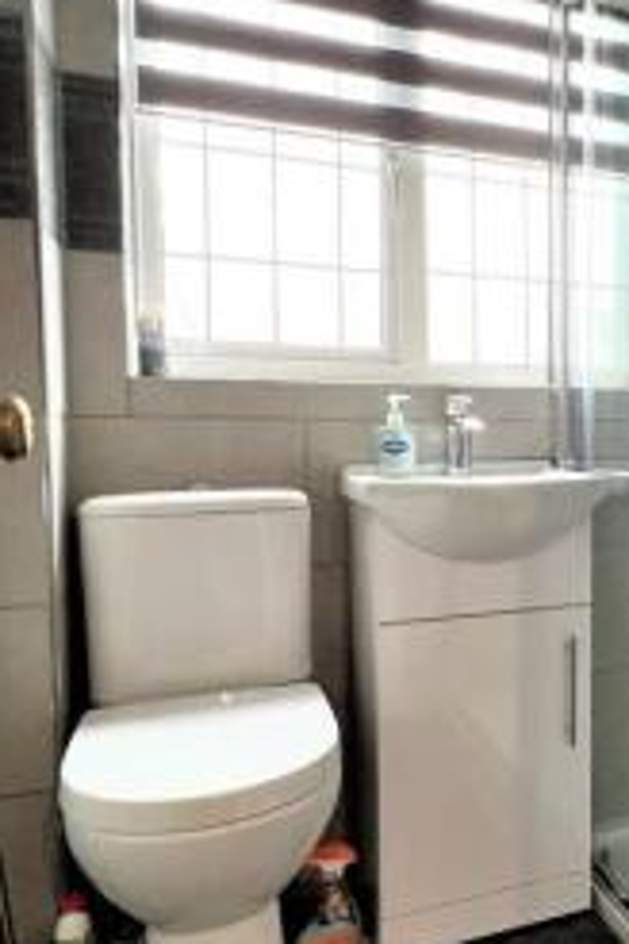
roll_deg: -0.4
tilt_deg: -2.8
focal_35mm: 32
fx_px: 839
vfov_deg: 58.7
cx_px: 669
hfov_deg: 35.8
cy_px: 474
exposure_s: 1/100
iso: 64
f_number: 1.8
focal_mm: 1.57
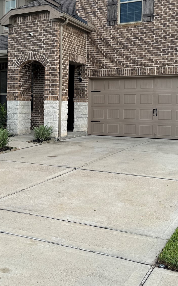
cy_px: 106
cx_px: 69
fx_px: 357
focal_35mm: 46
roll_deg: -0.7
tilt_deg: -0.1
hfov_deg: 27.9
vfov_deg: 43.1
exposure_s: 1/1151
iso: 80
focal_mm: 6.76
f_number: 1.78
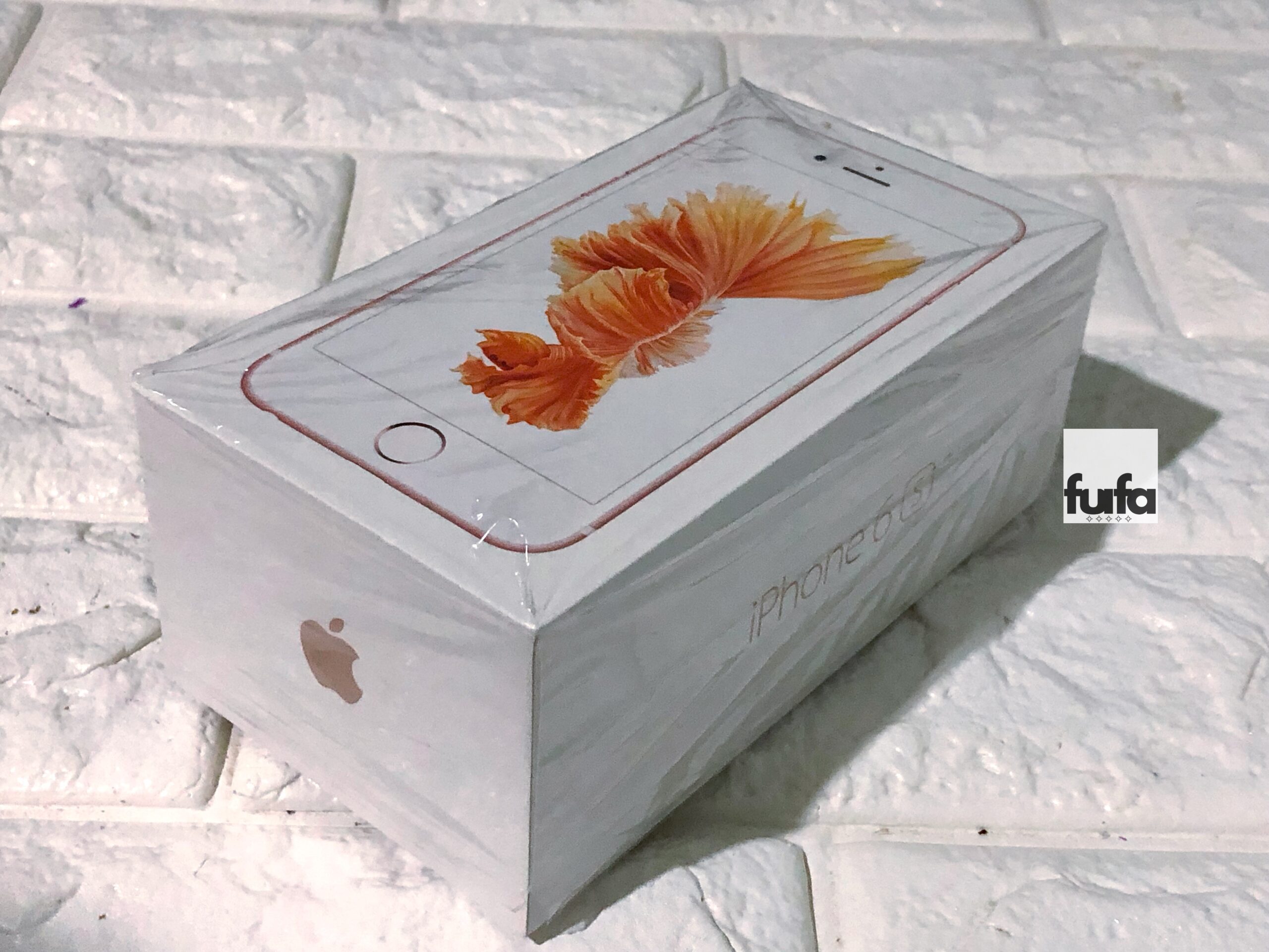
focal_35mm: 29
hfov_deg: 61.7
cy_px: 476
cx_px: 634
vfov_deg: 48.2
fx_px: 1063
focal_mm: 4.15
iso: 100
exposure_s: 1/4
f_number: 2.2
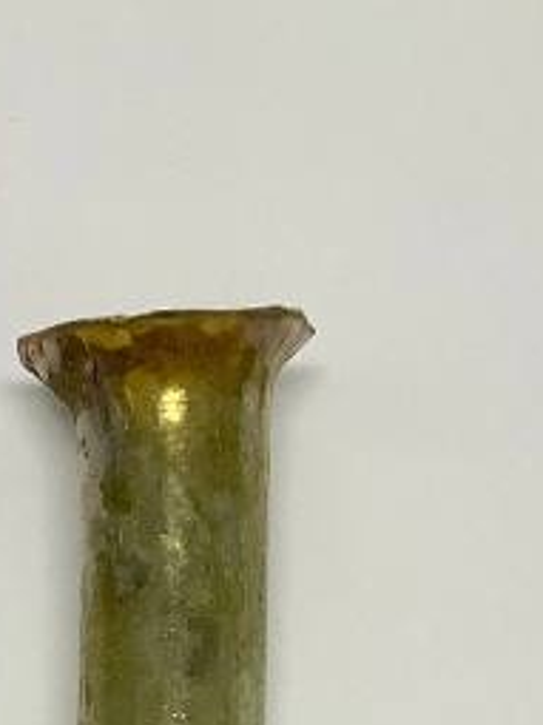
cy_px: 1008
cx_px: 181
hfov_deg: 13.7
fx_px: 2261
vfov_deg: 16.9
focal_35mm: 108
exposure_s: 1/120
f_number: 2.4
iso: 80
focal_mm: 3.3
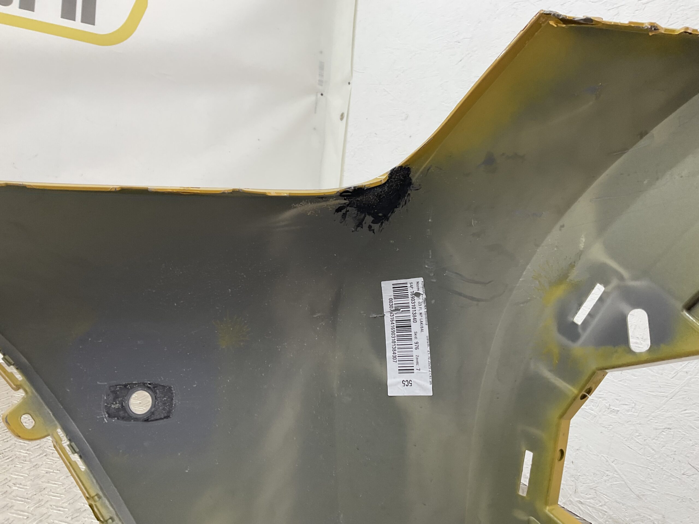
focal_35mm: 29
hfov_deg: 61.7
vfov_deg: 48.2
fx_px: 586
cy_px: 262
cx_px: 350
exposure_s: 1/120
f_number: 1.8
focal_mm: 3
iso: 32
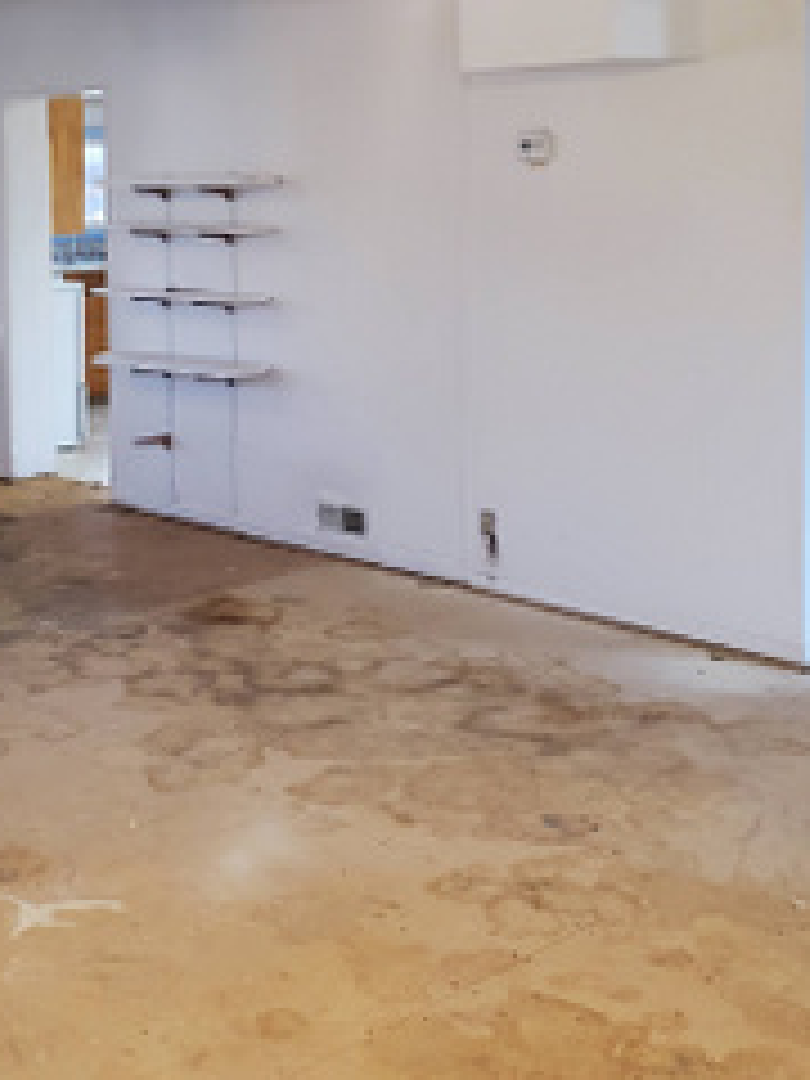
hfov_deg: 27.6
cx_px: 202
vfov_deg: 35.9
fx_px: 1622
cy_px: 252
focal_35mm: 52
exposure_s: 1/60
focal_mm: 4.3
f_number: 2.4
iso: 200
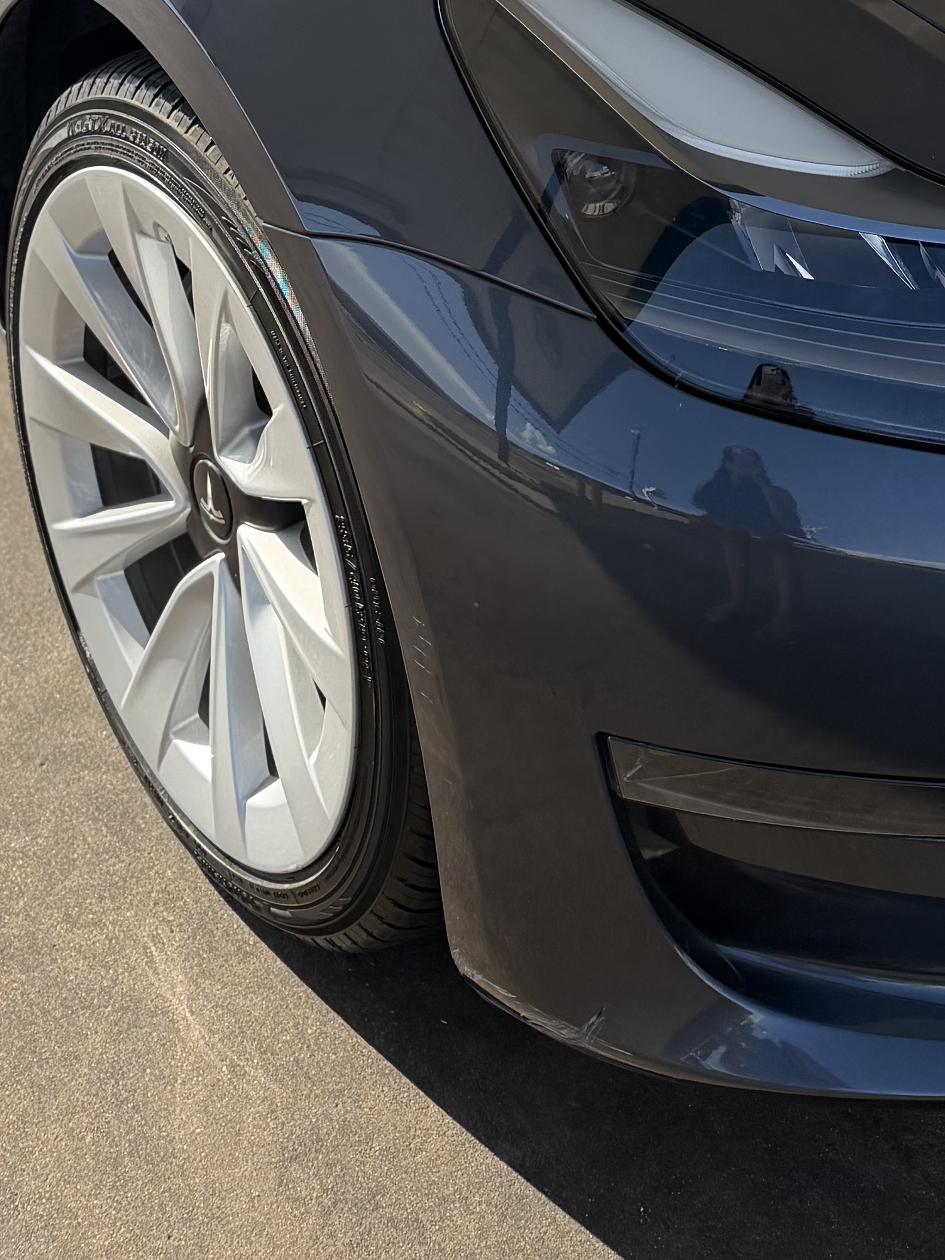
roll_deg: -1.9
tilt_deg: -19.3
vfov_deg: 26.9
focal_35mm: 65
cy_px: -186
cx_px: 628
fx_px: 2366
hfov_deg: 22.5
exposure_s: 1/2703
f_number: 1.78
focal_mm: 6.76
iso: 100
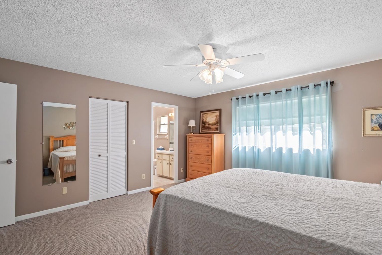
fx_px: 170
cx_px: 195
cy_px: 134
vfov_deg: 73.7
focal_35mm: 16
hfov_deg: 96.7
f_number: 9
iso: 250
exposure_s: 1/5
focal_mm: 10
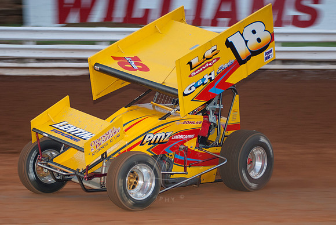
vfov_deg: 9.2
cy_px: 112
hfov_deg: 13.7
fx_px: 1401
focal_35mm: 150
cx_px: 168
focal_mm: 100
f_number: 2.8
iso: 250
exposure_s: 1/400
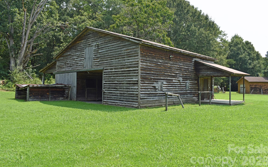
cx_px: 134
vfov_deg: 44.5
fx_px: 205
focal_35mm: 28
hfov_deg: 66.5
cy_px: 80
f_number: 9
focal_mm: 18
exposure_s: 1/200
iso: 100
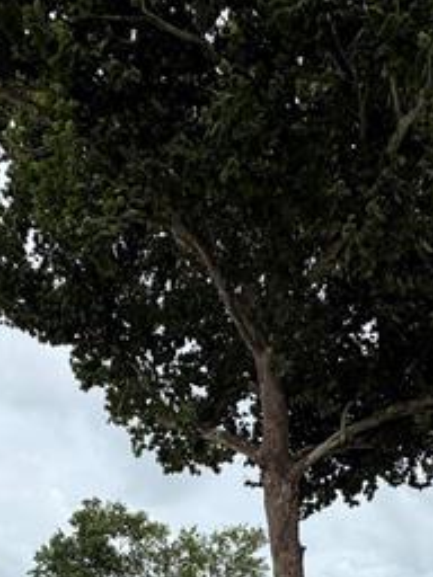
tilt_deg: -4.2
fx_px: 700
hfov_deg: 34.3
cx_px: 253
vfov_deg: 33.6
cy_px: 737
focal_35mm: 42
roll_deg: +0.4
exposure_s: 1/1033
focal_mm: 2.22
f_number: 2.2
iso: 20
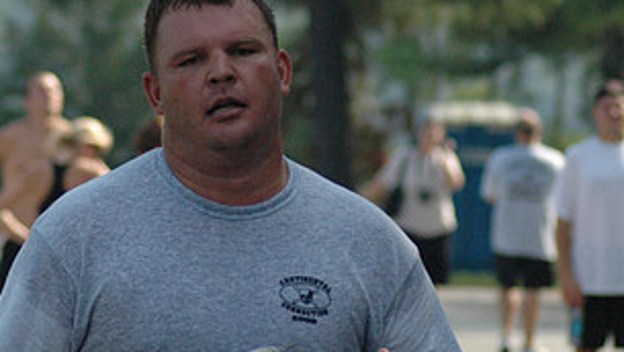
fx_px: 6026
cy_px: 195
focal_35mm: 364
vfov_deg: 3.3
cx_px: 350
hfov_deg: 5.9
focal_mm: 122
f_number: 4.5
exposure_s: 1/2000
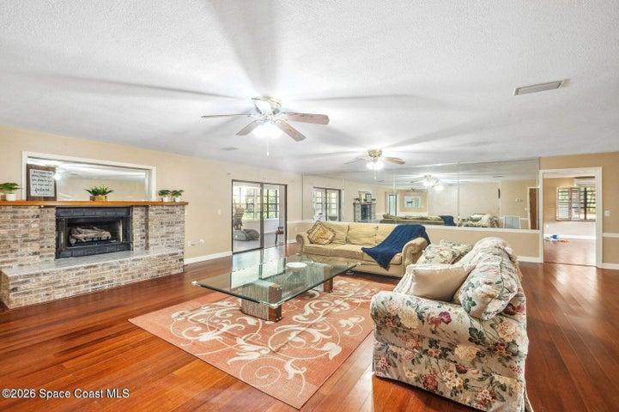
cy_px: 206
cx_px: 310
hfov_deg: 96.8
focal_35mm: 16
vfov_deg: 73.7
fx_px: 275
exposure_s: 1/2
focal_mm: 16
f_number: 9
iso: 1250
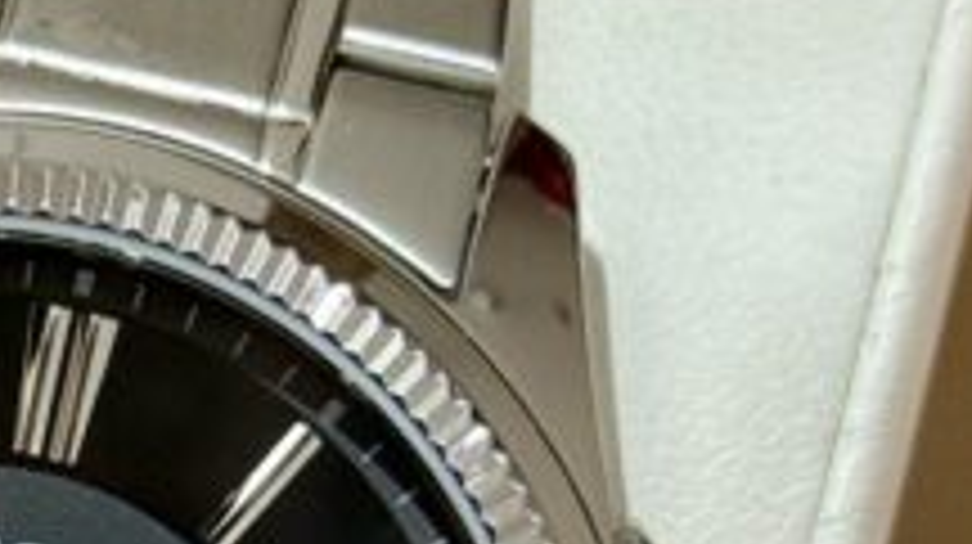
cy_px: 800
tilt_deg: -59.1
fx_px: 4995
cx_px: 9
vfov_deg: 6.2
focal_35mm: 194
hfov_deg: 11.0
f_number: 1.78
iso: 200
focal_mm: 6.76
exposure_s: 1/50
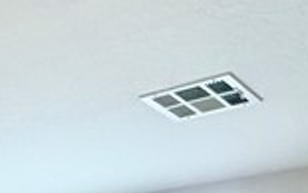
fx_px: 823
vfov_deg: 11.5
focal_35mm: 98
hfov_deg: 18.7
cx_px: -157
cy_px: 430
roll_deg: -1.4
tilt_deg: -2.2
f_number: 2.2
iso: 200
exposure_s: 1/60
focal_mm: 2.22
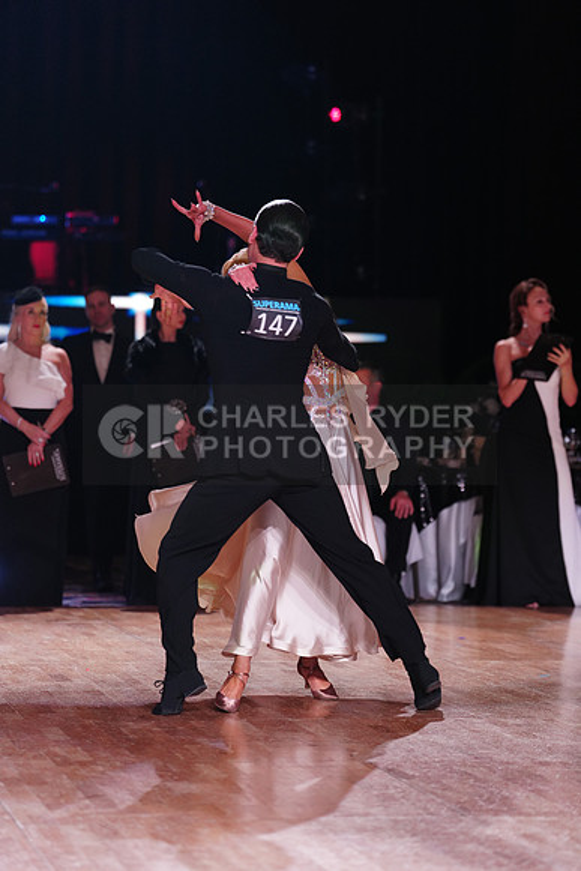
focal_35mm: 114
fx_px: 2758
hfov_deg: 12.0
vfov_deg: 17.9
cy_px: 436
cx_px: 290
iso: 1600
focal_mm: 114
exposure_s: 1/400
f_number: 2.8
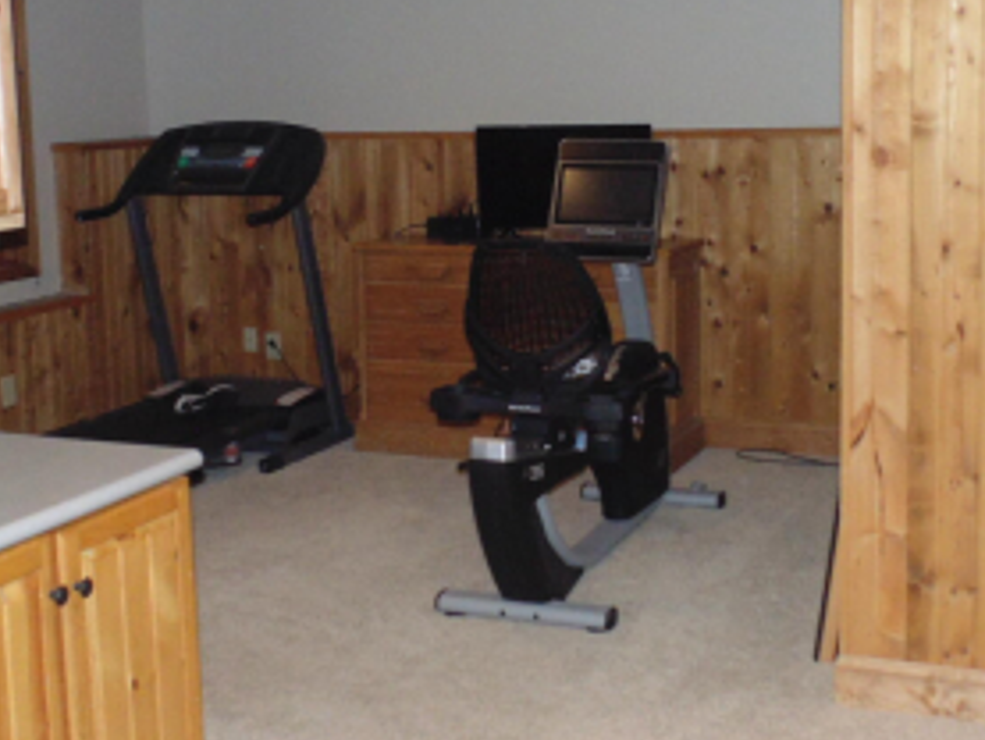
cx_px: 521
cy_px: 313
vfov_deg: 27.5
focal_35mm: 53
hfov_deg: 36.1
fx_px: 1509
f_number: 3.1
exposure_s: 1/30
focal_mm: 4
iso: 250
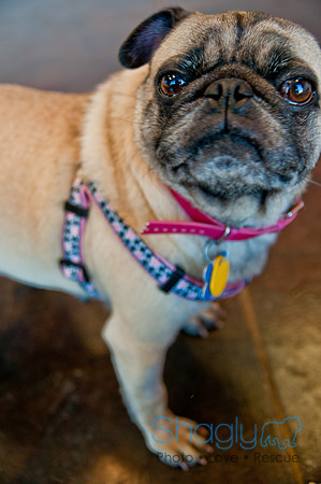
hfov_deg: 32.9
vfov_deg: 48.0
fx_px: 543
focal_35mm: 40
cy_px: 242
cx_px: 160
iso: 400
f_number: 3.2
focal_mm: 27
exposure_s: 1/160
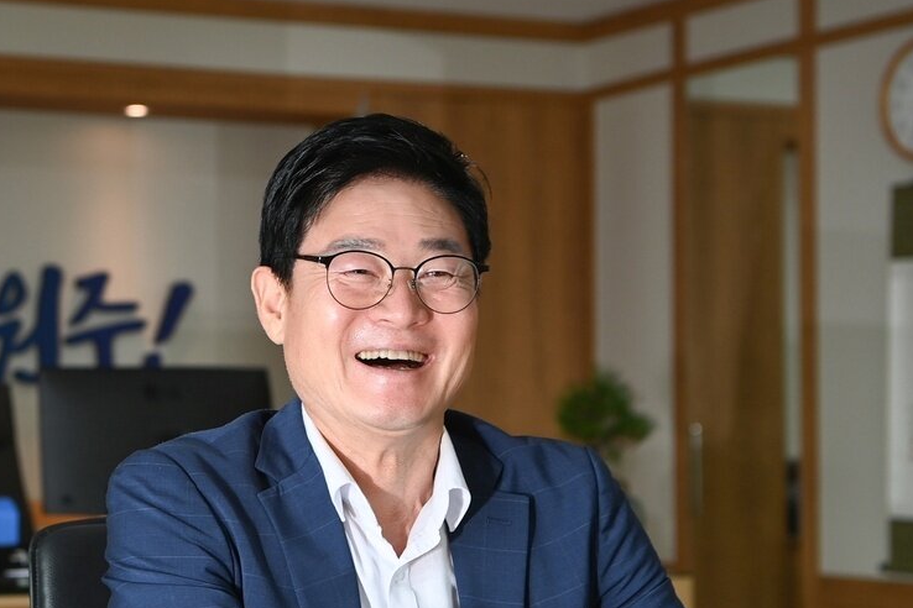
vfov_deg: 15.0
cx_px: 141
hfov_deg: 22.0
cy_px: 401
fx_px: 2308
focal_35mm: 91
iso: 250
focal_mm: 48
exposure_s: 1/250
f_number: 3.5
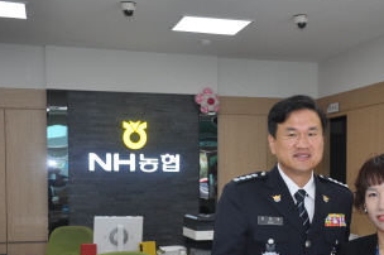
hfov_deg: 29.0
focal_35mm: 69
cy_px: 201
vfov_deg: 19.5
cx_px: 270
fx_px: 735
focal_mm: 28
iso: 200
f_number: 4.5
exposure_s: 1/100
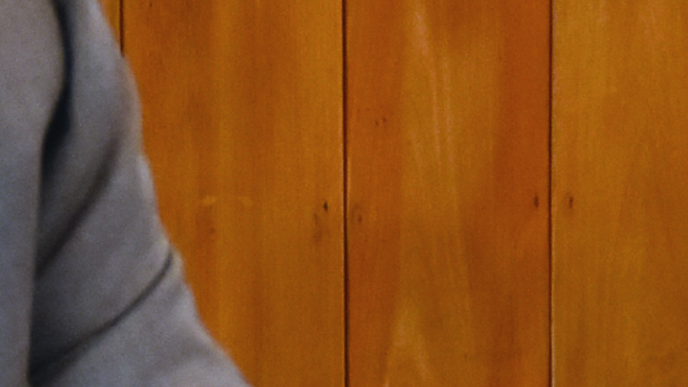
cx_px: 399
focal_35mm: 444
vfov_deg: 2.7
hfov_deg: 4.9
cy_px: -82
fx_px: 8100
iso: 800
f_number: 4.2
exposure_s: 1/60
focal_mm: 38
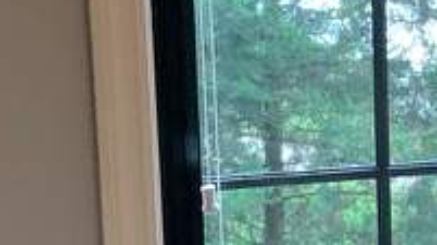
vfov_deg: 7.5
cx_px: 620
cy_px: 76
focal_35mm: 161
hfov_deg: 12.8
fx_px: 1865
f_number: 1.8
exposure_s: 1/60
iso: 64
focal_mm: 3
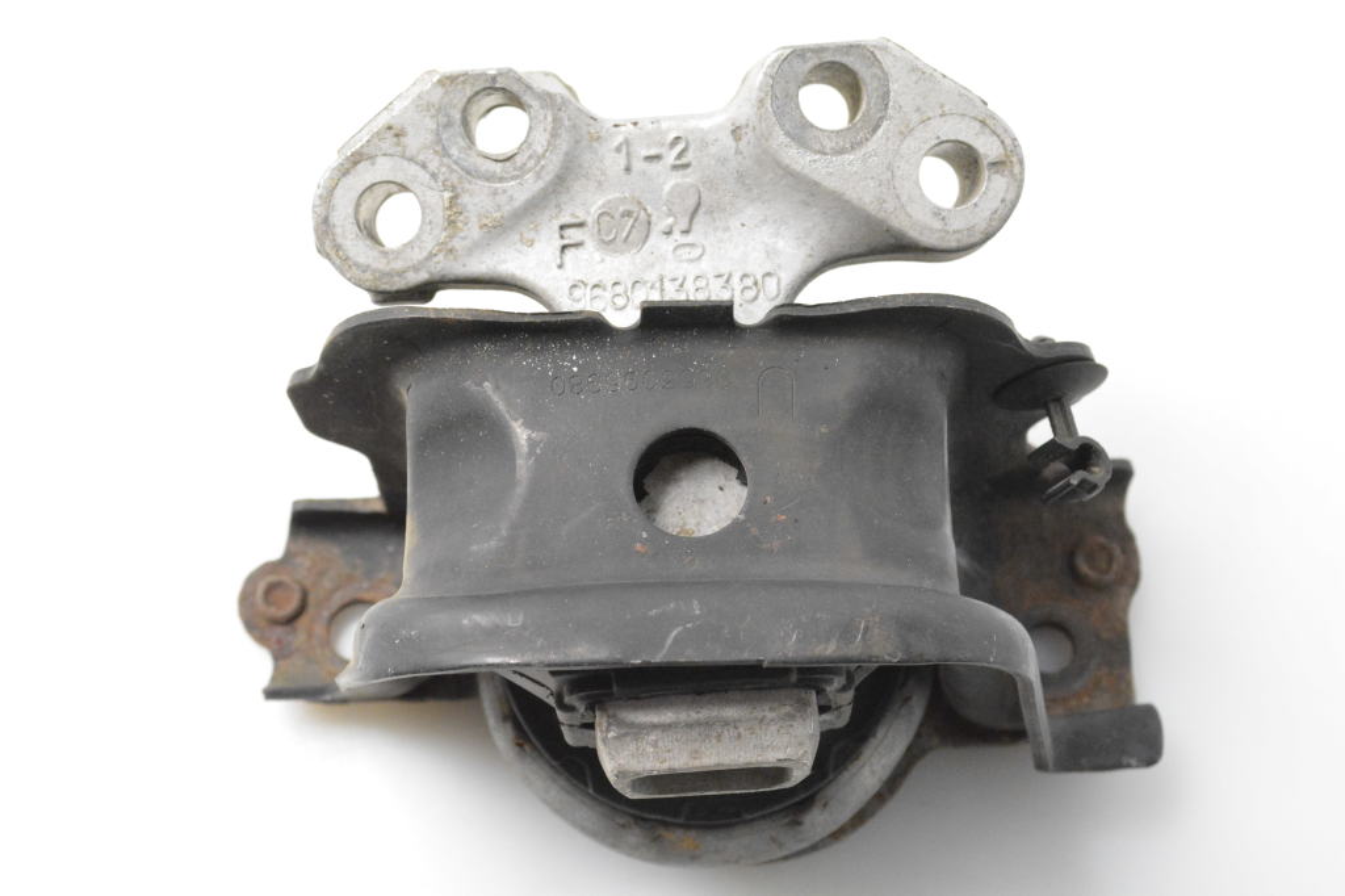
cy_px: 448
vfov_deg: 21.6
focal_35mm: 63
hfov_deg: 31.9
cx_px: 672
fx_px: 2353
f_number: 8
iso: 6400
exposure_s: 1/250
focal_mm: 42
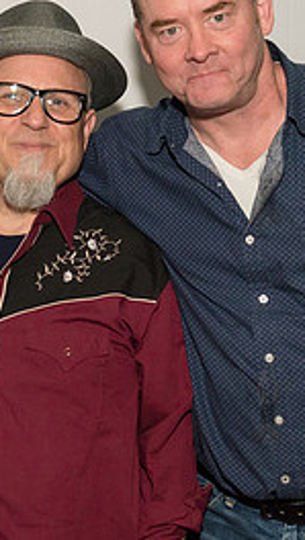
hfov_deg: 11.9
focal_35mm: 101
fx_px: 1448
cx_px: 34
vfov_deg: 21.1
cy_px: 296
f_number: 4
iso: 3200
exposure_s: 1/640
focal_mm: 40
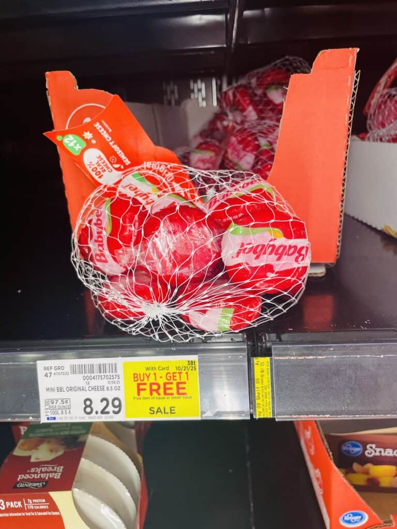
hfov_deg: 53.1
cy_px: 264
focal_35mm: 26
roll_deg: +3.6
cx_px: 198
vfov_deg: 67.3
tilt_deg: -17.9
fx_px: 398
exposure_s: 1/121
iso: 125
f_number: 1.6
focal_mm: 4.2
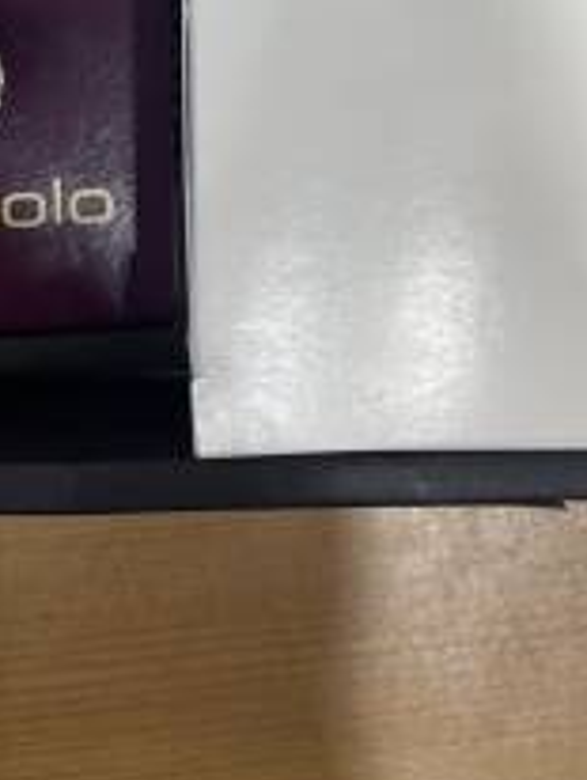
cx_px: 182
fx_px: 1421
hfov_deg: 23.2
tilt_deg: -84.1
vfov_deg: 27.5
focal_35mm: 63
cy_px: -117
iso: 80
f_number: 1.6
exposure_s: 1/120
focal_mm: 5.1
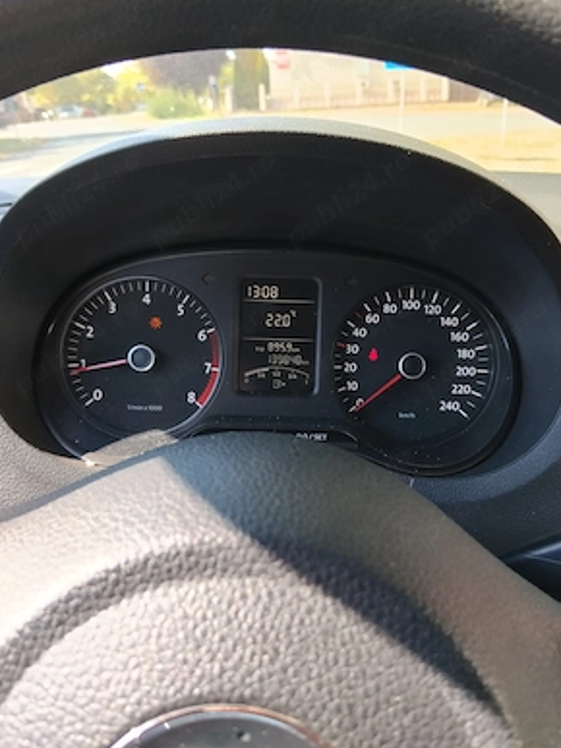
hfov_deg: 46.8
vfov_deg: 60.0
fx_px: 649
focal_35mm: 30
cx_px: 280
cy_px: 379
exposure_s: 1/140
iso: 50
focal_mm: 3.96
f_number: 1.8
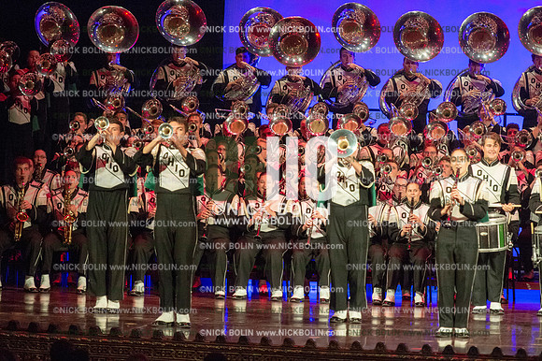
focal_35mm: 220
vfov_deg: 6.2
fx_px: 3310
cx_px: 271
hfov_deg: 9.4
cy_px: 180
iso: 8000
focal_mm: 220
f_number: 5.6
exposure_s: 1/320
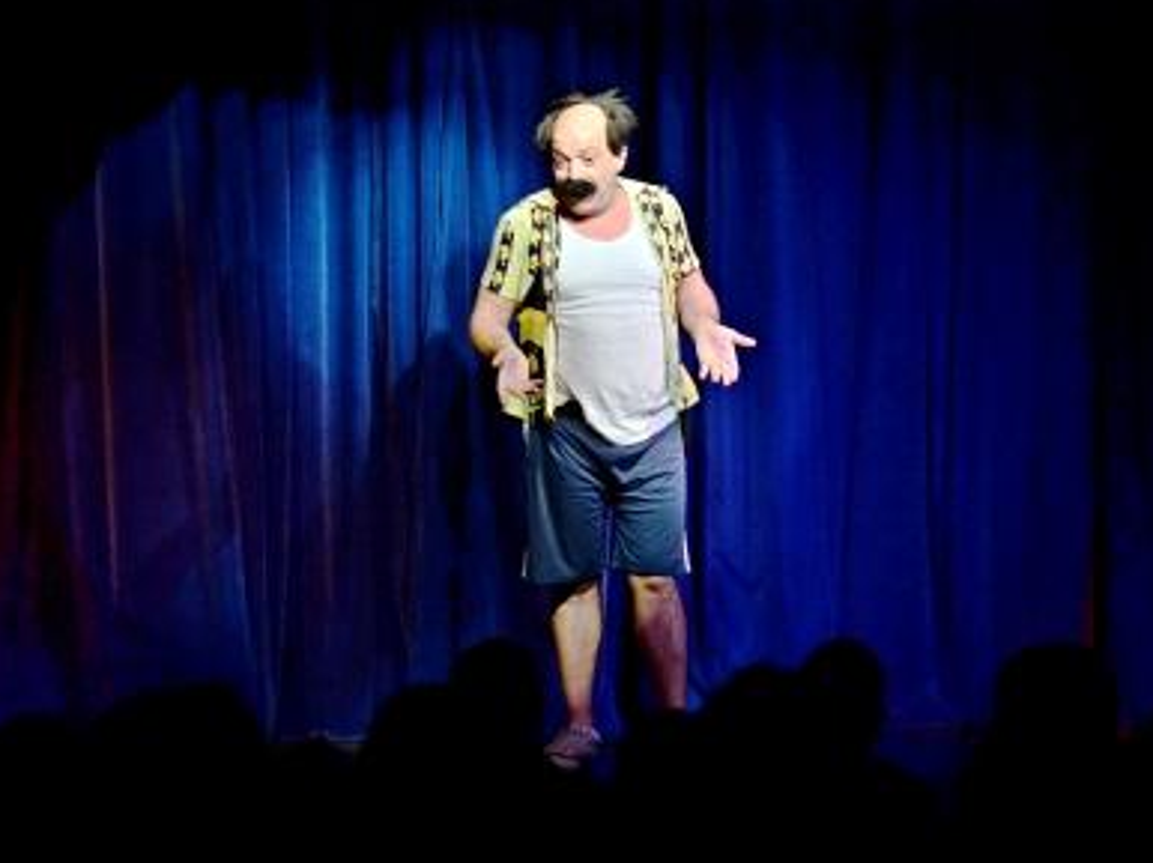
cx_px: 639
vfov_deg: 8.4
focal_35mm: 176
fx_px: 5844
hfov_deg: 11.3
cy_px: 423
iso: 1600
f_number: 5.6
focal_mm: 105
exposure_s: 1/250
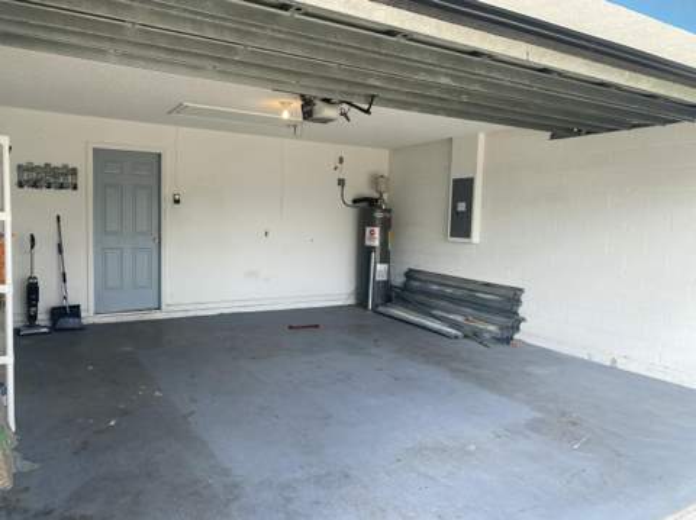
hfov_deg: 67.4
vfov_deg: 53.0
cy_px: 260
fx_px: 522
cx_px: 348
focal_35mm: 26
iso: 32
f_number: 1.8
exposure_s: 1/249
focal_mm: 4.25
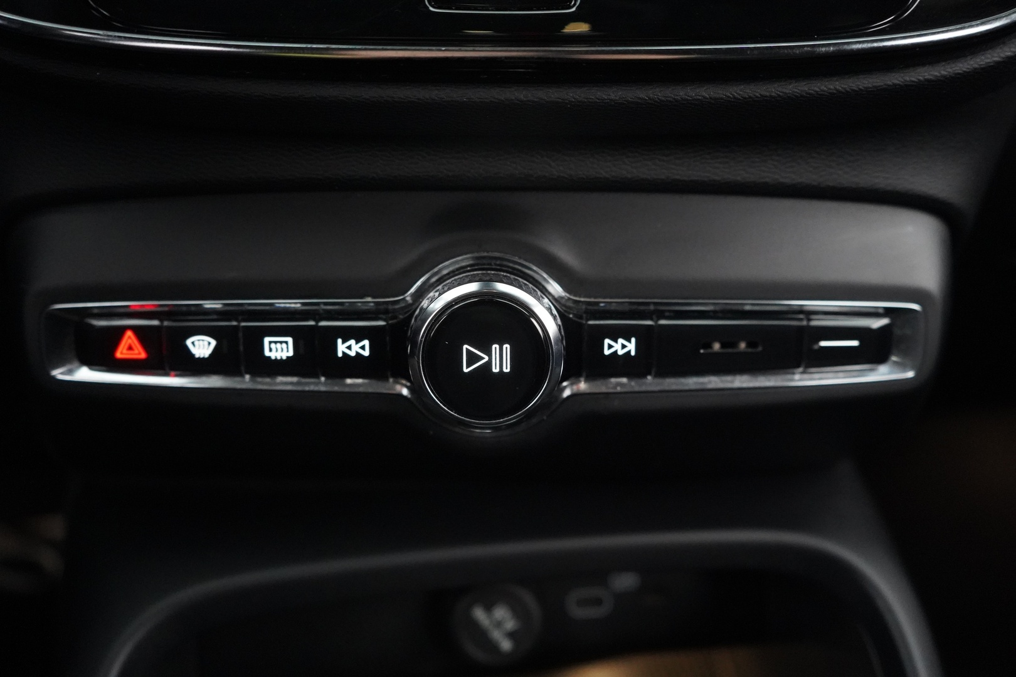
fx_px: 875
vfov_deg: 42.3
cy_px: 338
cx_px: 508
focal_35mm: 31
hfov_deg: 60.3
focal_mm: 31
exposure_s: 1/40
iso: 12800
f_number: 4
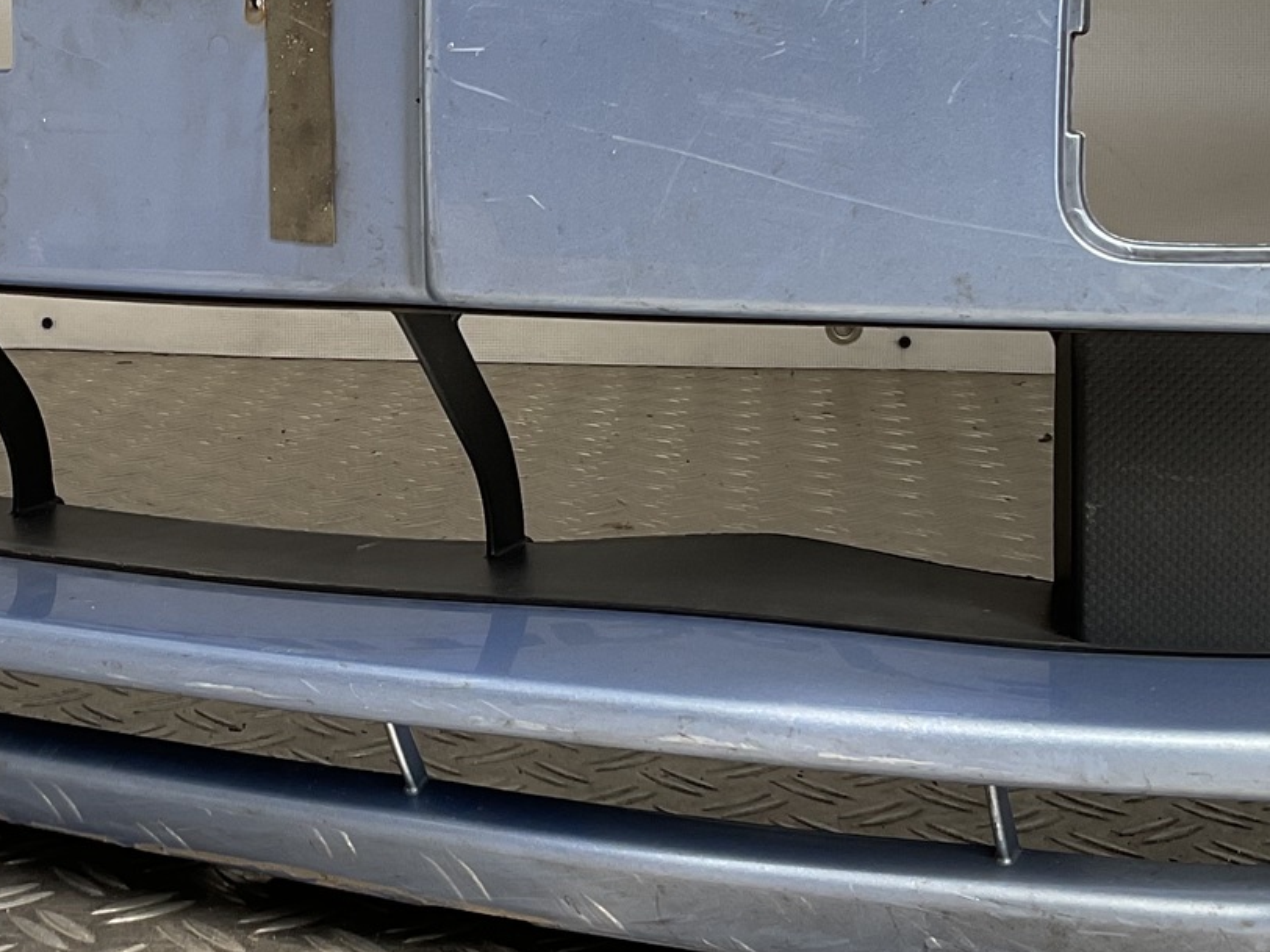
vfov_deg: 20.4
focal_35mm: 72
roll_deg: -1.6
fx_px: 2642
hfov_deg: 26.7
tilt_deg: -11.0
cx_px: 332
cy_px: 367
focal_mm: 3
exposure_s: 1/473
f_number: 1.8
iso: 16
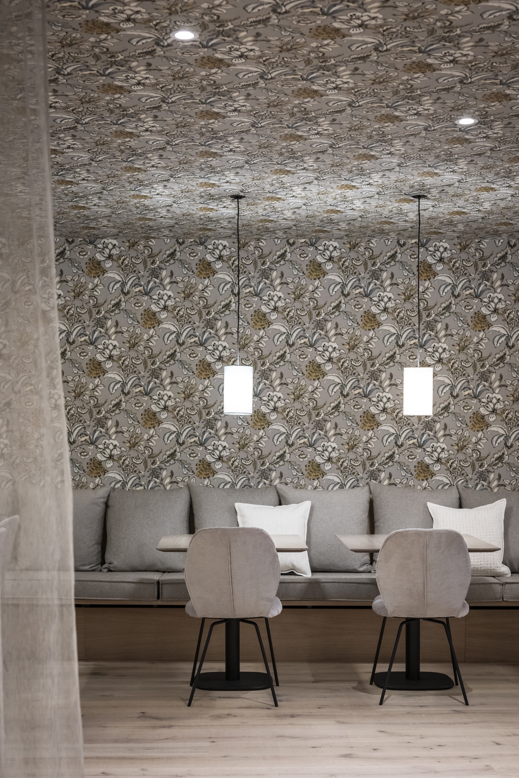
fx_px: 1103
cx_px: 260
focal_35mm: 51
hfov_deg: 26.5
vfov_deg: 38.9
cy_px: 387
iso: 1600
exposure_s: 1/80
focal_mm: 50
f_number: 4
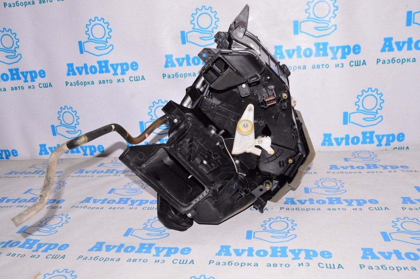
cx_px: 210
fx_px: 367
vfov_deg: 41.6
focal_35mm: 32
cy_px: 140
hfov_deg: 59.5
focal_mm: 21
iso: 1600
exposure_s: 1/200
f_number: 8
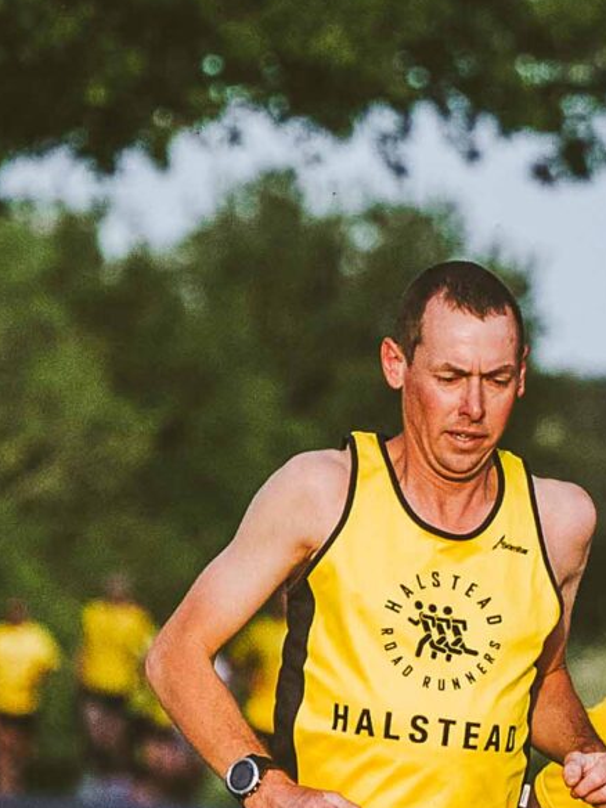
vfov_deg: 2.5
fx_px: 18393
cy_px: 720
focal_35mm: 788
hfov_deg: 1.9
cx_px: 924
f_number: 2.8
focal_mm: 125
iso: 500
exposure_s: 1/6400
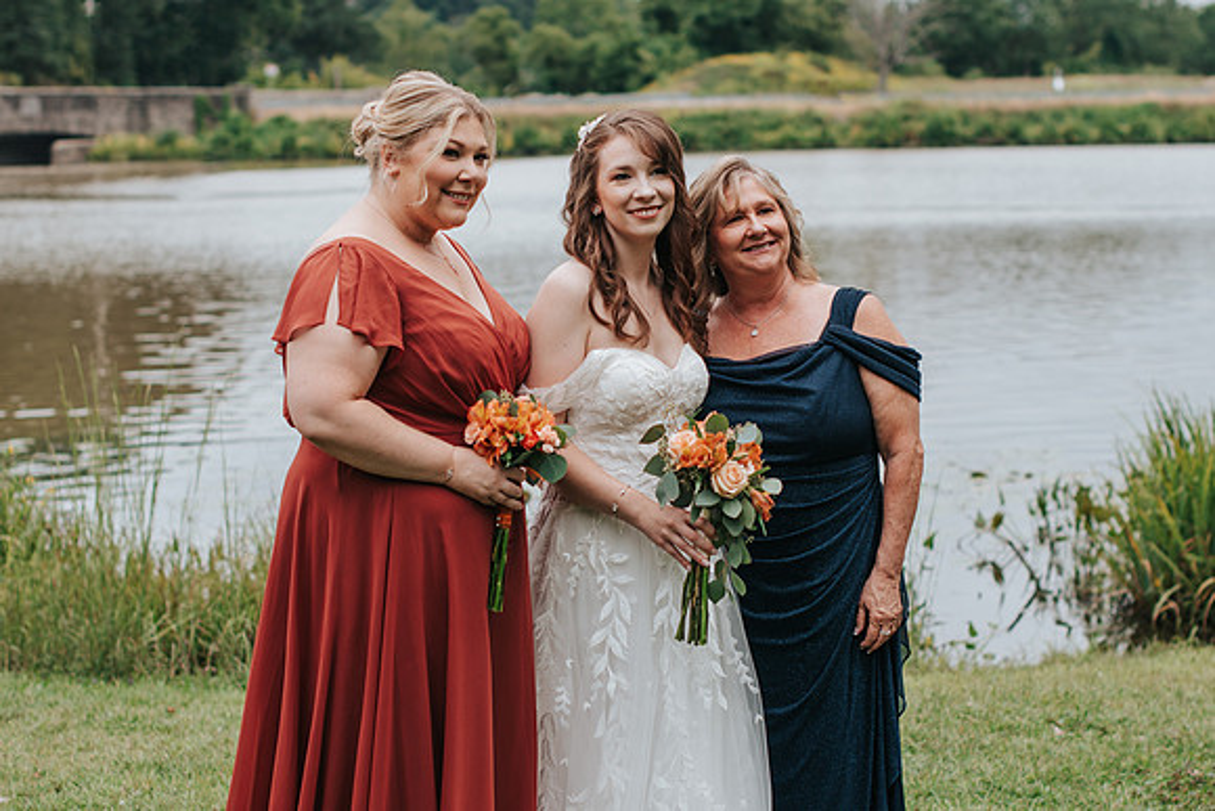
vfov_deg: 17.0
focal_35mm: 80
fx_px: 2706
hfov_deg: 25.3
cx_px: 649
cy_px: 378
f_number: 2.8
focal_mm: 50
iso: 200
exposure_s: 1/1600
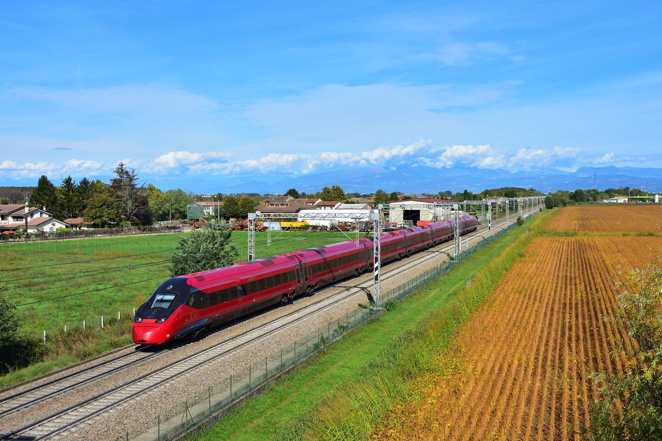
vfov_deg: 30.8
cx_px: 331
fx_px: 800
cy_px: 220
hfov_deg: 45.0
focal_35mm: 44
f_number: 7.1
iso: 200
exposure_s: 1/800
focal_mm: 29
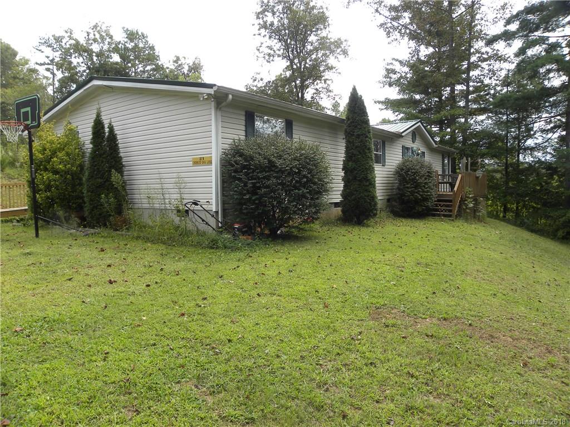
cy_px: 214
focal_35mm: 26
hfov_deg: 67.3
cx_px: 285
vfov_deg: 53.1
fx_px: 428
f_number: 4
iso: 64
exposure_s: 1/146
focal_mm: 4.6
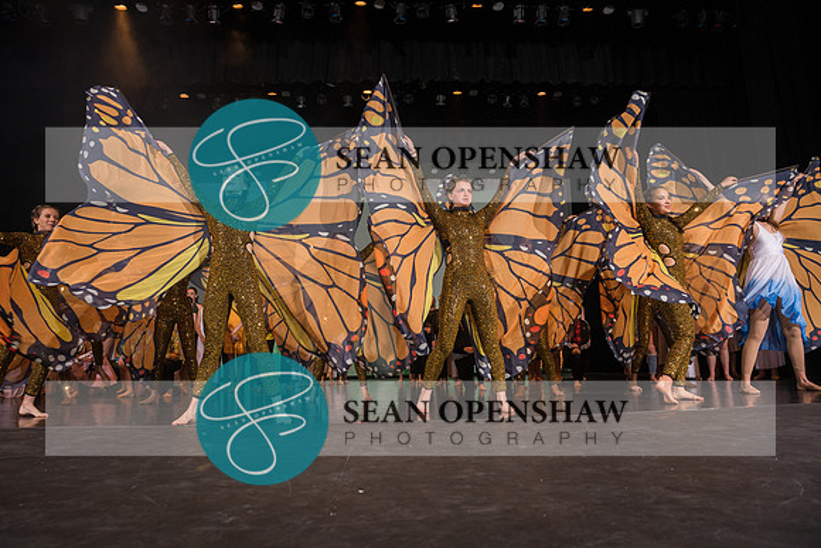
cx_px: 410
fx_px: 547
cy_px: 274
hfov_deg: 73.7
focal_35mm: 24
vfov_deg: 53.2
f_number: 4.5
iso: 800
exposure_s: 1/400
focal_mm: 24
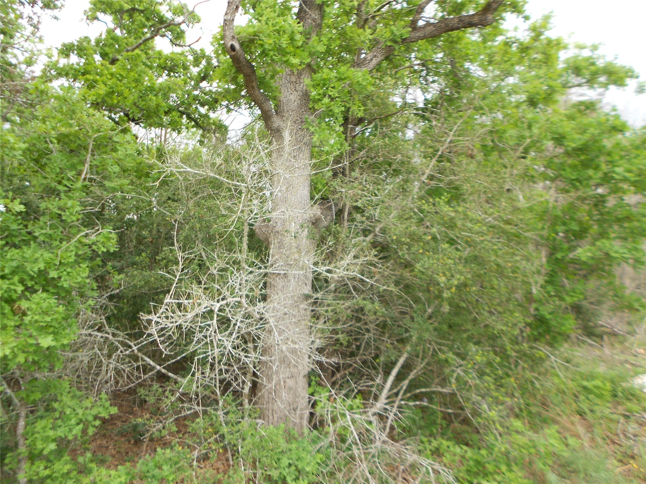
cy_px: 242
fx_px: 485
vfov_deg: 53.1
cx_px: 323
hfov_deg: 67.3
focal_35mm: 26
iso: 80
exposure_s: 1/80
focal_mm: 4.6
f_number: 3.2
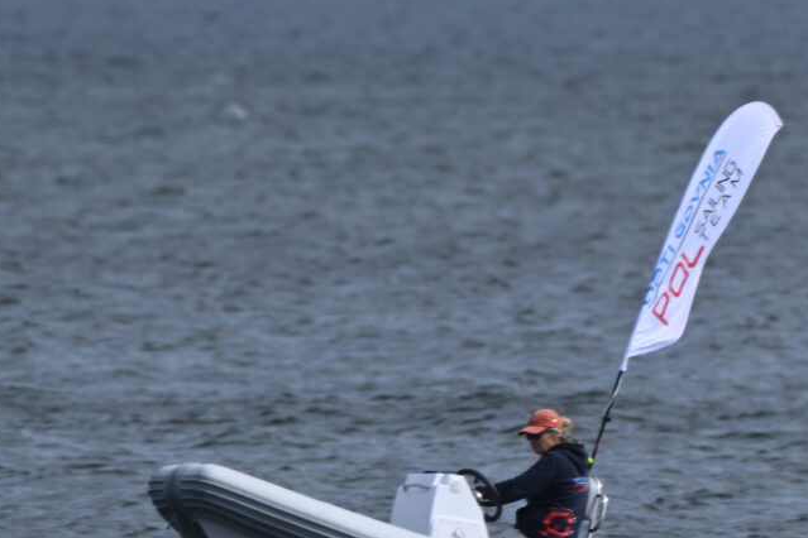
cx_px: 719
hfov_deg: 0.9
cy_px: 546
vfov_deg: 0.6
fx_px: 53930
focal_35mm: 2403
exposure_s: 1/640
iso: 110
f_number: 6.3
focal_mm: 600
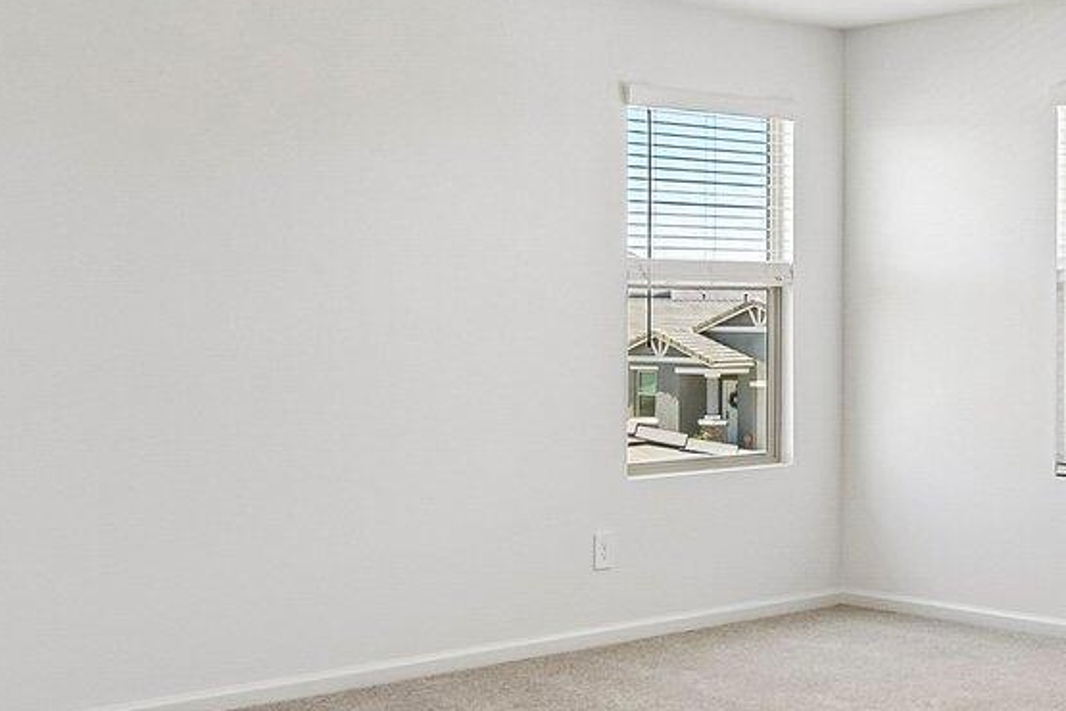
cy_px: 364
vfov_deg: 23.0
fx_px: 1747
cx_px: 789
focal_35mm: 59
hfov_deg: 33.3
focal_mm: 16
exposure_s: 1/200
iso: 640
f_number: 8
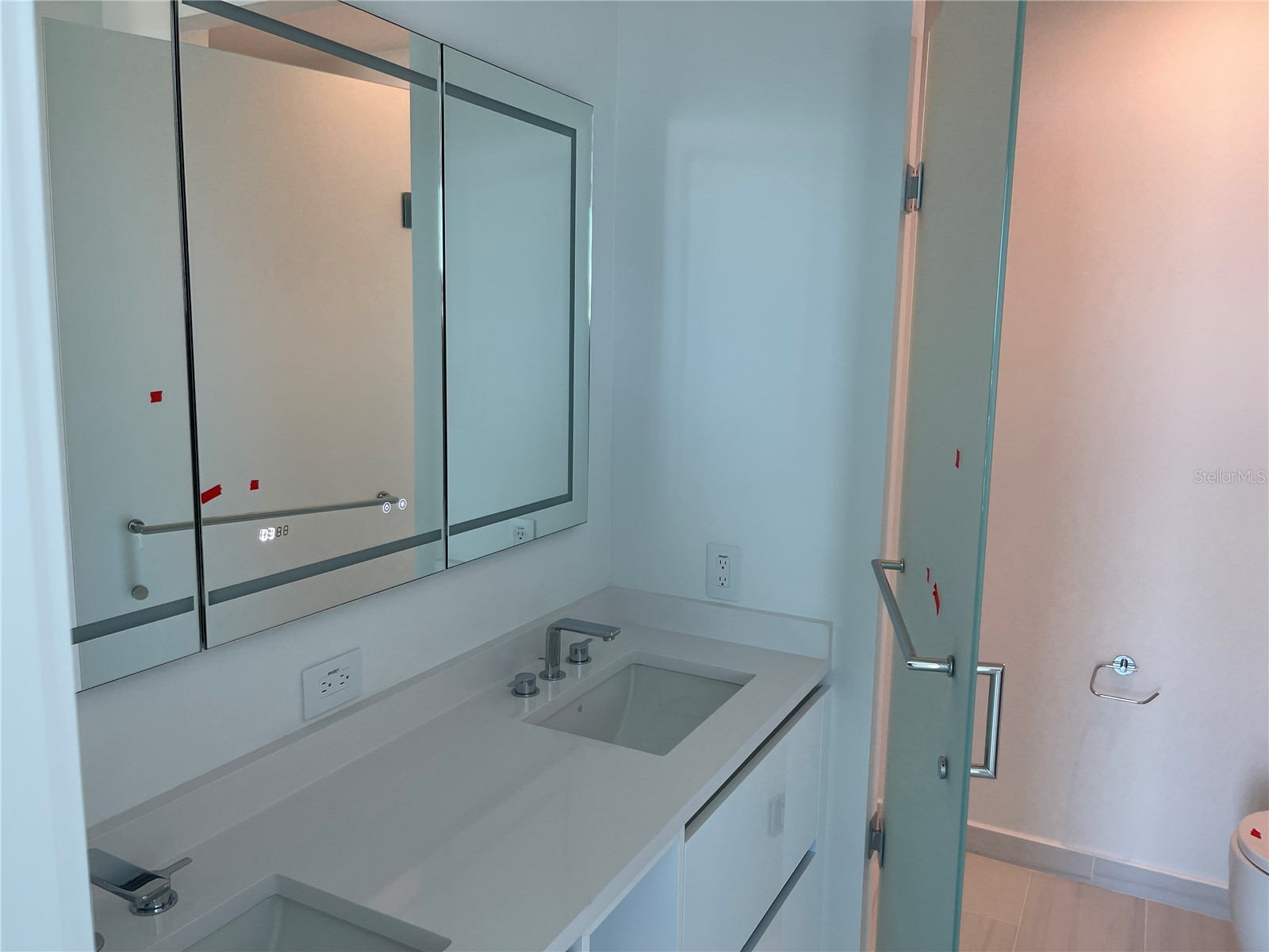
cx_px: 634
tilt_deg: -7.6
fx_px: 916
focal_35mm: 25
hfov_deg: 69.4
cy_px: 476
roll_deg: -1.0
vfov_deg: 54.9
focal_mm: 5.1
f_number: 1.6
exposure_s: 1/120
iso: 50
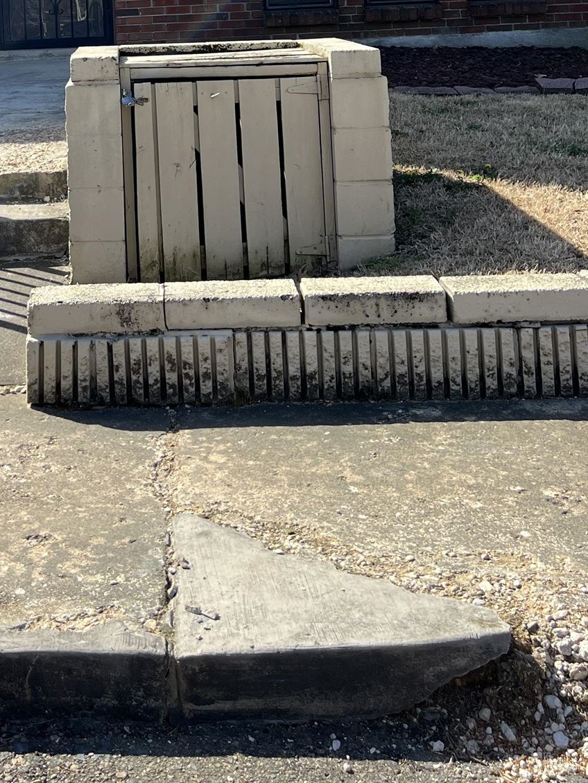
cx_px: 99
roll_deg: +3.2
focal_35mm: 53
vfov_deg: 33.1
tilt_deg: +2.4
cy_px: -1
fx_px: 1200
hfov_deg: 26.9
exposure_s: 1/1808
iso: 50
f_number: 1.5
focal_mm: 5.7
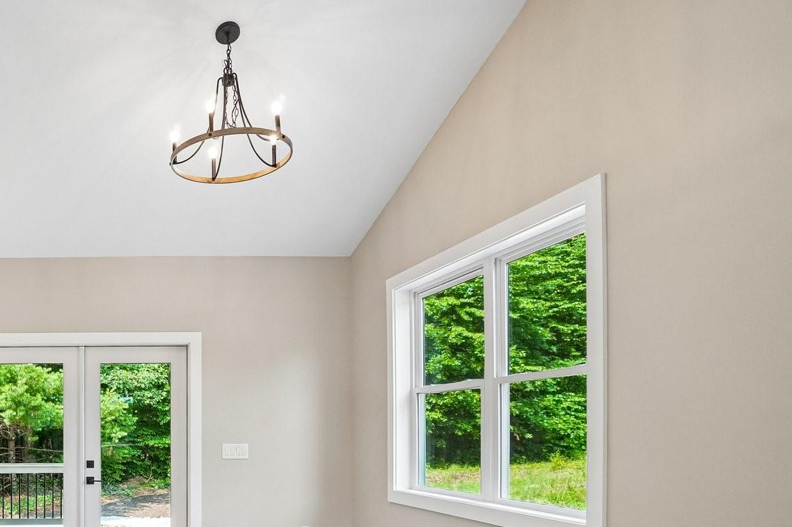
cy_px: 443
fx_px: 594
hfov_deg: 58.0
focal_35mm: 27
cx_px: 84
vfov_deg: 44.8
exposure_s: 1/30
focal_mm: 10
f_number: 8
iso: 320
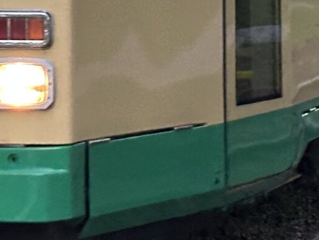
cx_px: 66
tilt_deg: +2.3
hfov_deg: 8.3
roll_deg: -0.5
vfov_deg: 6.2
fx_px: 2185
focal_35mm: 237
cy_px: -141
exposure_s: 1/40
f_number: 1.78
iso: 320
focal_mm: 6.86
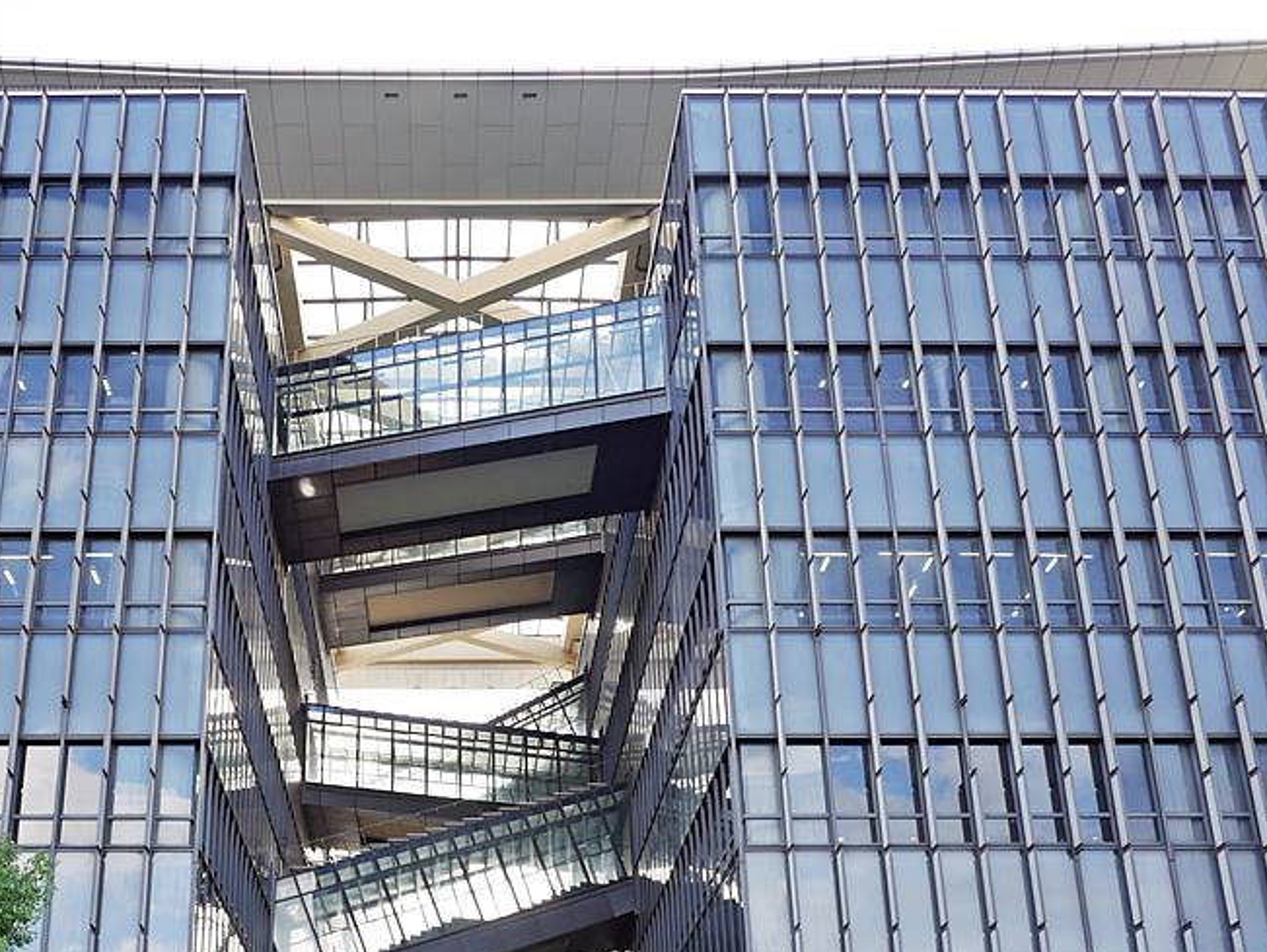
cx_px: 446
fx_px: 1575
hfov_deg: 43.3
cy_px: 696
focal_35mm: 43
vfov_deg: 33.1
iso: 200
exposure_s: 1/320
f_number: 2.5
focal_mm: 14
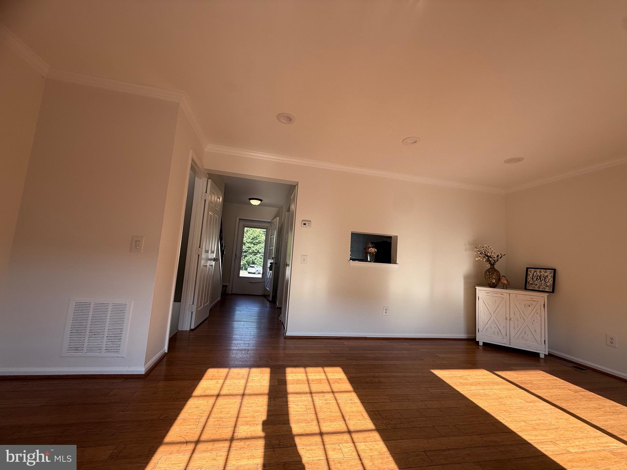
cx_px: 314
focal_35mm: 14
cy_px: 235
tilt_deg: +5.9
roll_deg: -4.4
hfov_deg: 102.1
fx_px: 254
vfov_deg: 85.7
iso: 50
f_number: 2.2
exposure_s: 1/155
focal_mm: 2.22
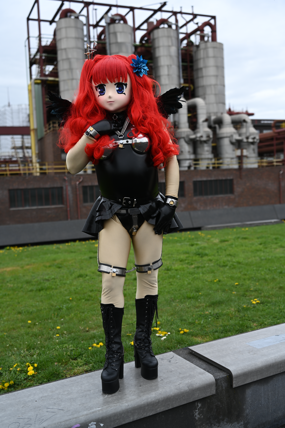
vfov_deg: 50.7
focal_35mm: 38
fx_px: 451
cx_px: 142
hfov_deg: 35.1
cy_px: 214
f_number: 2.8
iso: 80
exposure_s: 1/800
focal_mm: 38
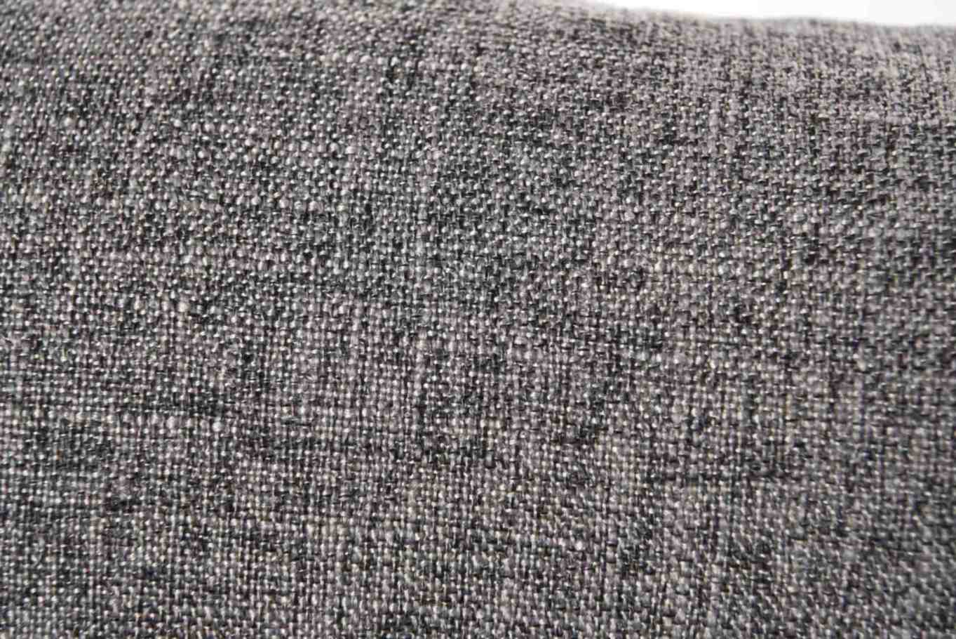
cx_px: 478
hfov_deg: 28.8
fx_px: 1860
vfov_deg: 19.5
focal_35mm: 70
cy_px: 320
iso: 320
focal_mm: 70
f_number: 10
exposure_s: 1/125
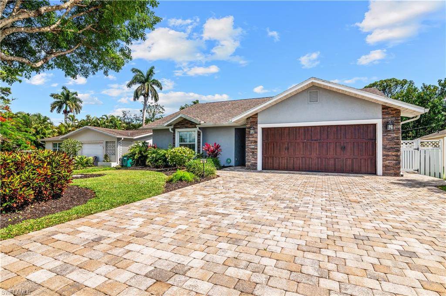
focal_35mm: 18
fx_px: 223
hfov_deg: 90.0
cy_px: 148
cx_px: 223
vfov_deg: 67.3
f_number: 10
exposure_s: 1/800
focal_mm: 18
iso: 320
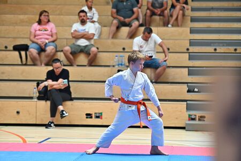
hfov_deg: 17.1
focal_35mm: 120
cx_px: 120
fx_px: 803
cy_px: 80
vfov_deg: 11.4
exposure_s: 1/2500
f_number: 2.8
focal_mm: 120
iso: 2000
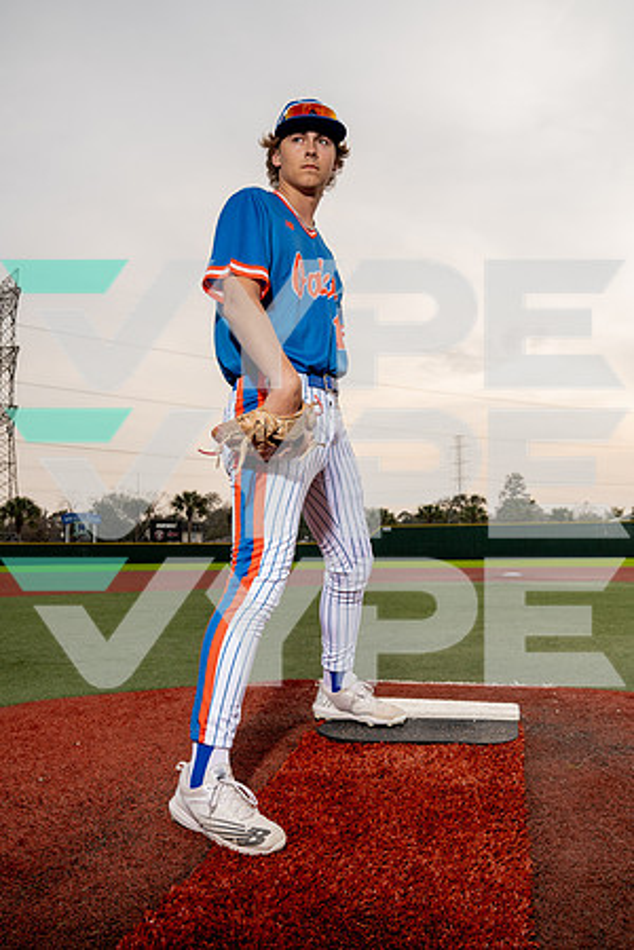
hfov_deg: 43.6
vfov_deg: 61.9
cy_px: 475
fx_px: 792
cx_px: 317
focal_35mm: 30
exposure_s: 1/250
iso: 250
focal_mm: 30
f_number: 5.6
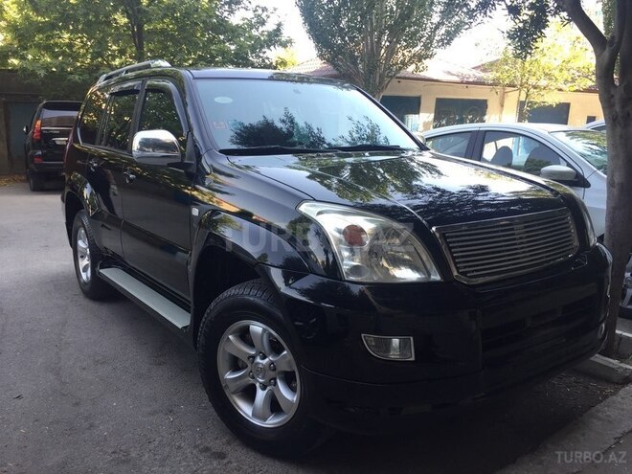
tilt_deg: -12.5
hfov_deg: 61.7
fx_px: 529
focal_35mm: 29
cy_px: 237
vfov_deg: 48.2
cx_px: 316
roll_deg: -1.5
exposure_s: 1/153
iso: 32
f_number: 2.2
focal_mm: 4.15
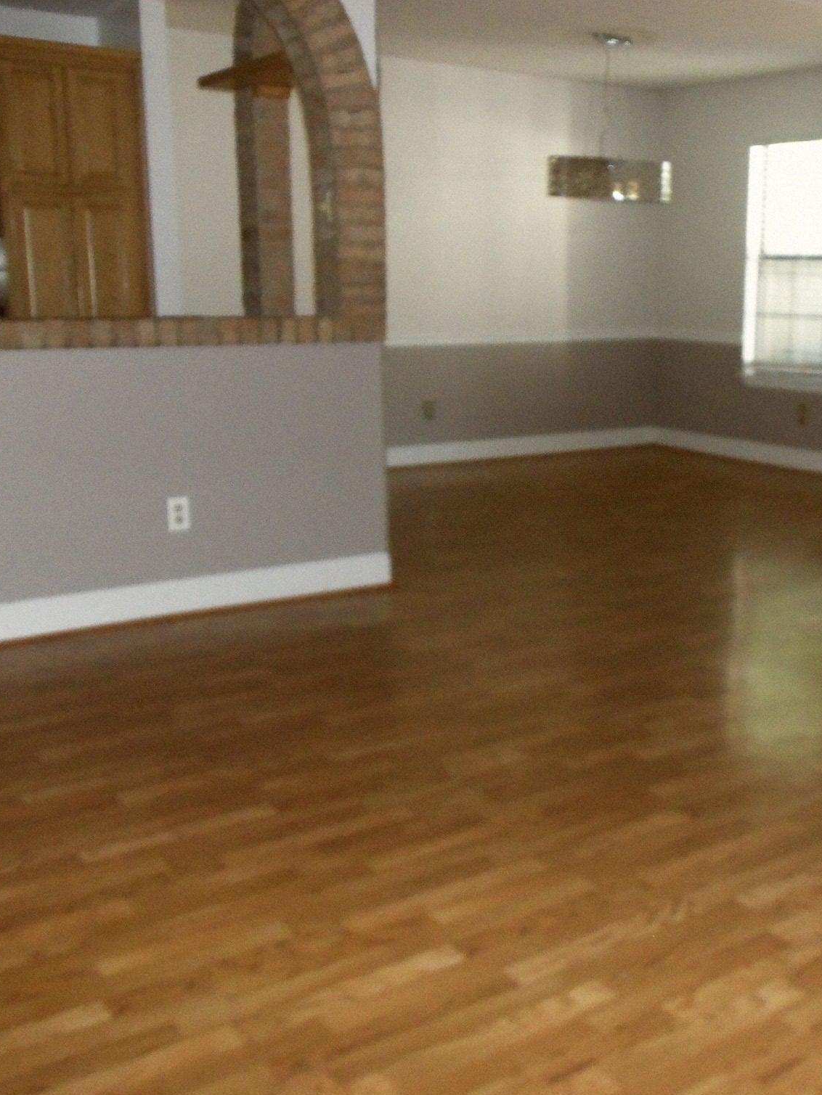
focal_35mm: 38
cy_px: 545
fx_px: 1203
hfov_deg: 37.0
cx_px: 595
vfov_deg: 49.0
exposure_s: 1/60
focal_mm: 5.1
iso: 400
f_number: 3.3
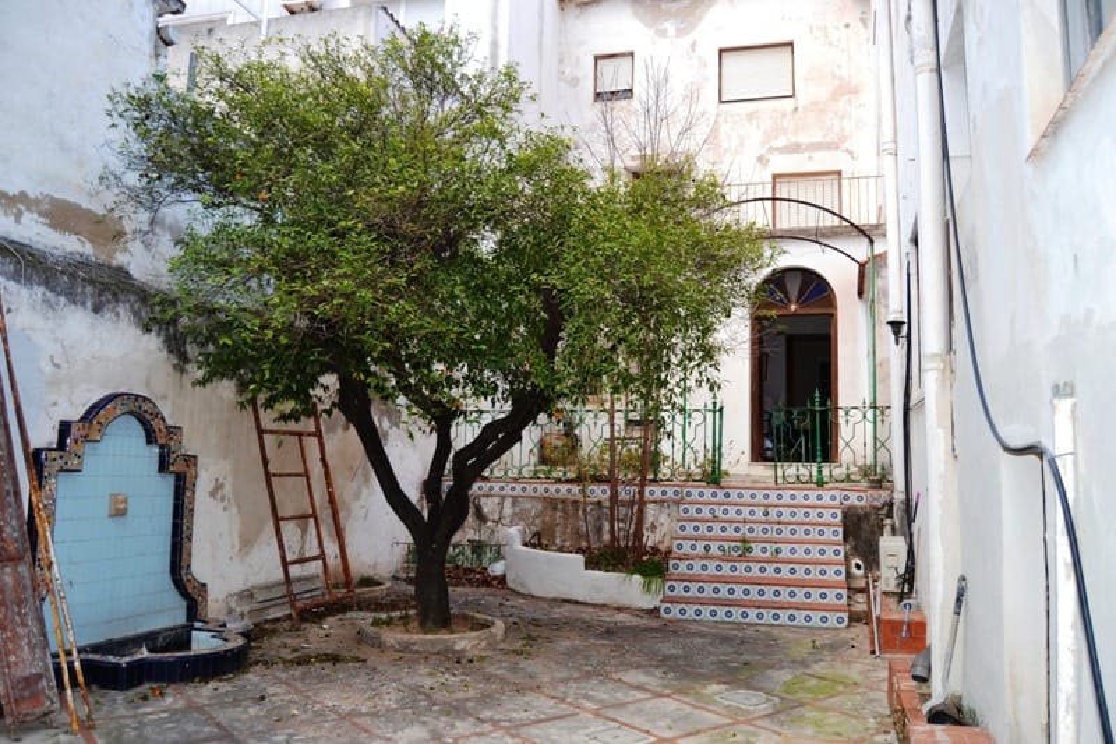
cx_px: 558
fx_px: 837
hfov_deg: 67.4
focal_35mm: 27
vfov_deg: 47.9
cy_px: 372
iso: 220
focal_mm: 18
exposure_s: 1/125
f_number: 4
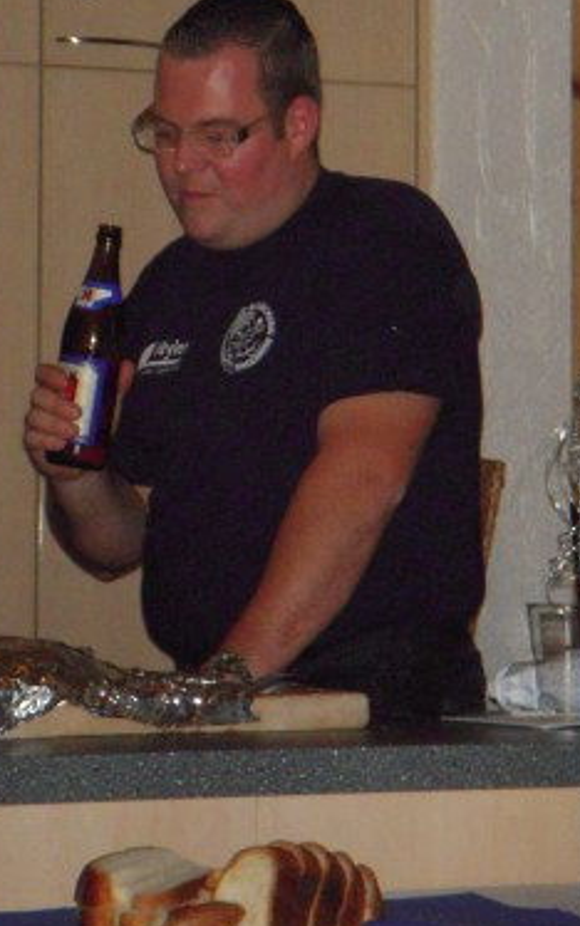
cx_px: 322
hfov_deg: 6.8
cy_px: 198
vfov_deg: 10.8
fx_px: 4903
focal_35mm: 194
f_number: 4.2
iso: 800
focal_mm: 18.9
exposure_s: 1/500
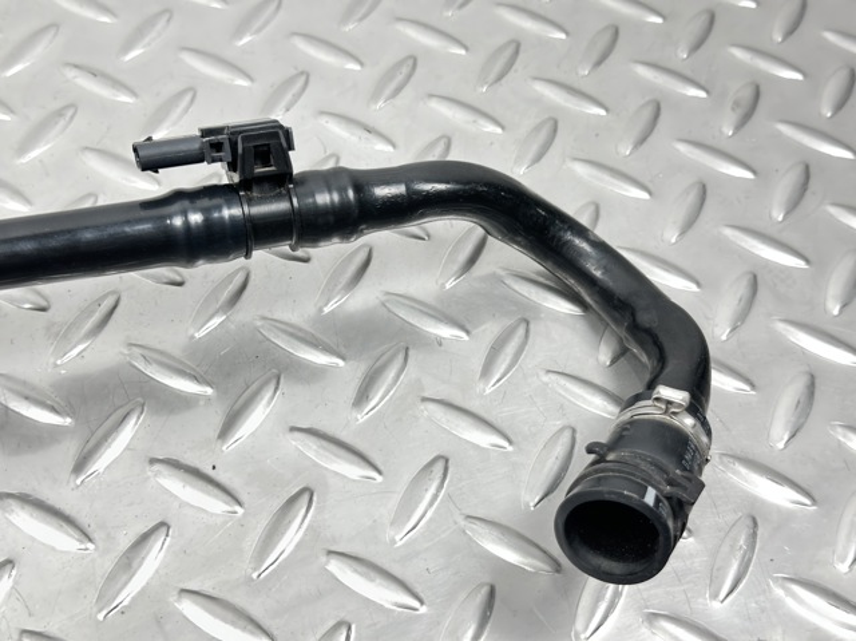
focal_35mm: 48
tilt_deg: -54.0
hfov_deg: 39.7
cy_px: 320
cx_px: 428
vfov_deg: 30.2
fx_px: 1186
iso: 160
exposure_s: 1/50
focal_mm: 6.86
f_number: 1.78
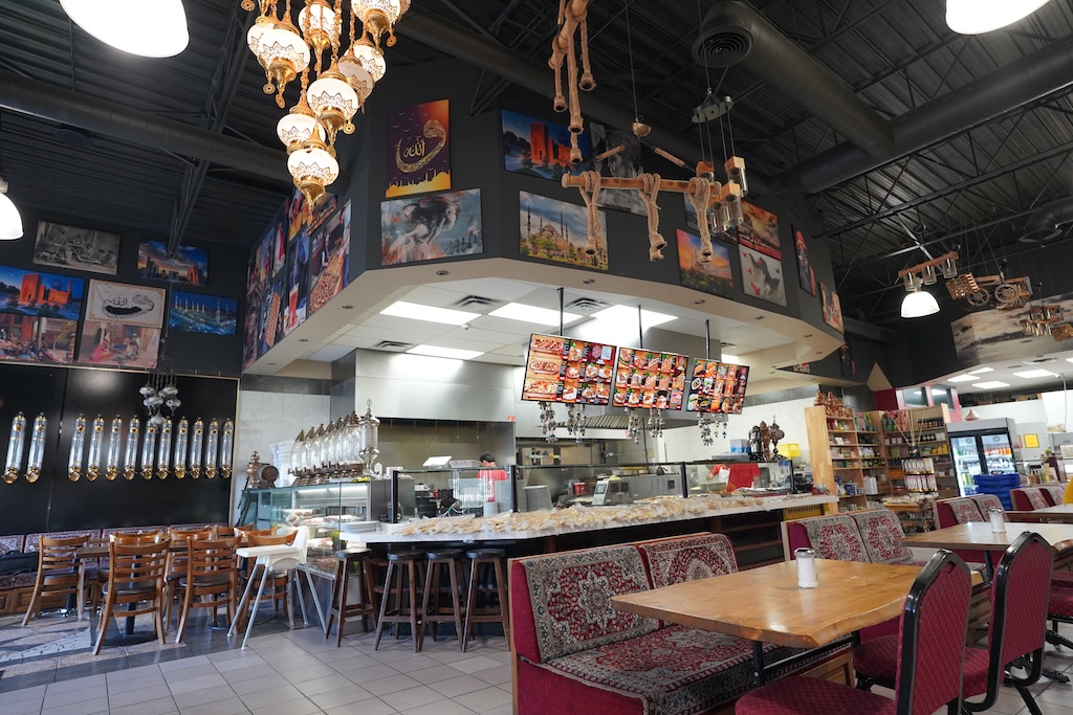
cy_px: 358
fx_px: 596
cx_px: 536
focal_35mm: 20
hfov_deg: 84.0
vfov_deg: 61.9
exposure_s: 1/160
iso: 2500
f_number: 4
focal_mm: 20
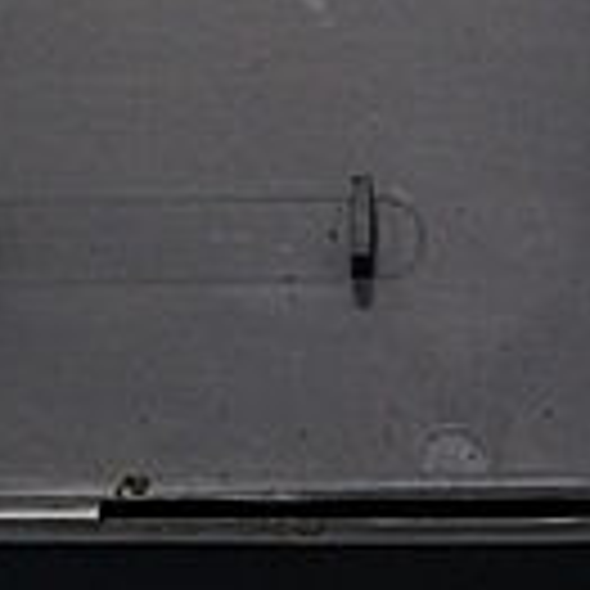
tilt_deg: -62.4
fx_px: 2410
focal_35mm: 125
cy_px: 1000
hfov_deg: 13.9
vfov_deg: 12.9
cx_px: 414
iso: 80
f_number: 2.2
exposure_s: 1/30
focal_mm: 4.15
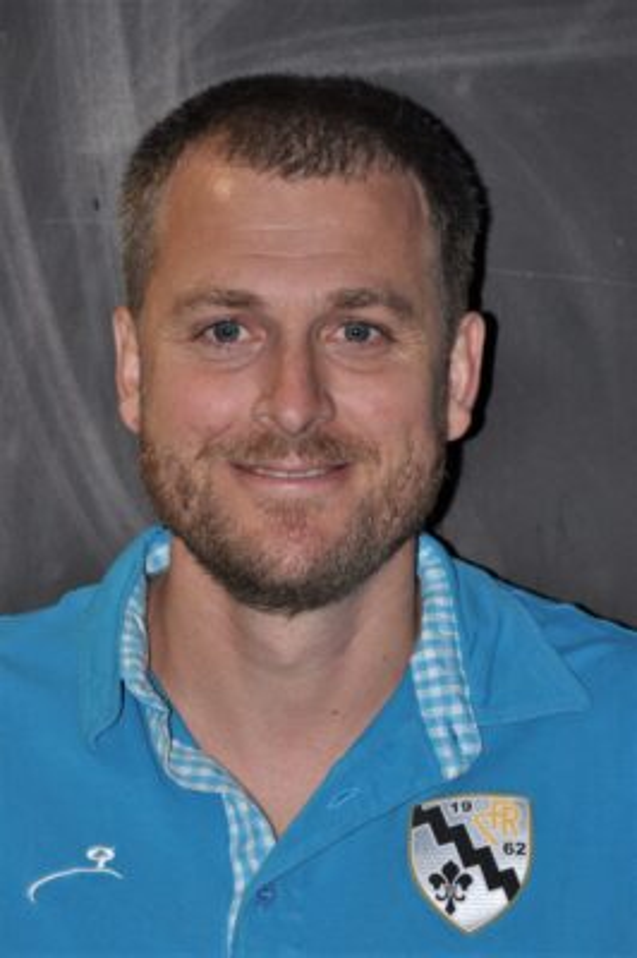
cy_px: 479
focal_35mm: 138
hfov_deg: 9.9
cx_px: 318
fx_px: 3669
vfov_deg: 14.9
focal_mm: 92
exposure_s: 1/60
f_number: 5.6
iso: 400
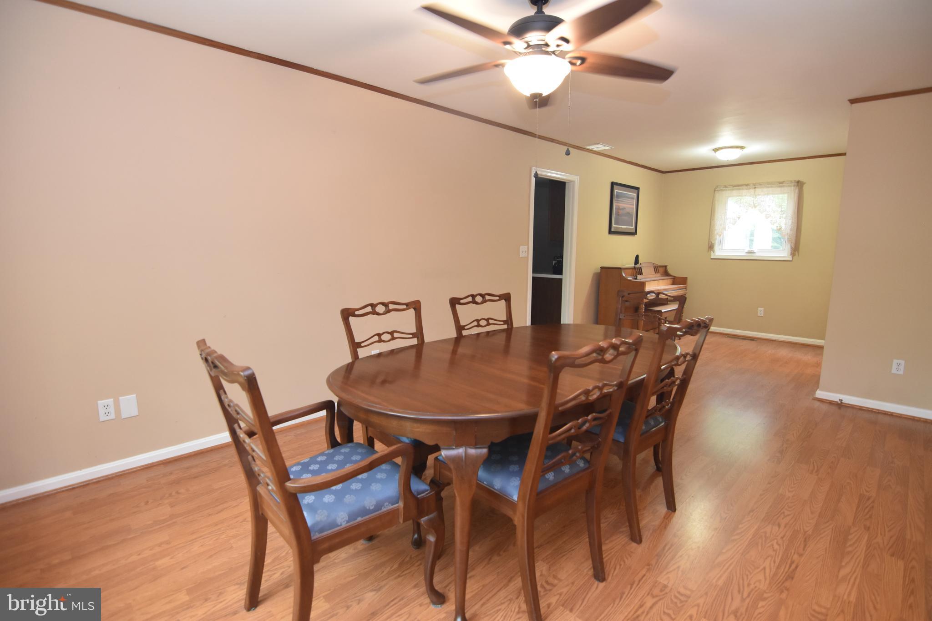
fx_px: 427
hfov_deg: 95.0
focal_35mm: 16
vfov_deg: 72.0
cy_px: 310
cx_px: 466
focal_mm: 11
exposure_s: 1/60
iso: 1000
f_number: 2.8
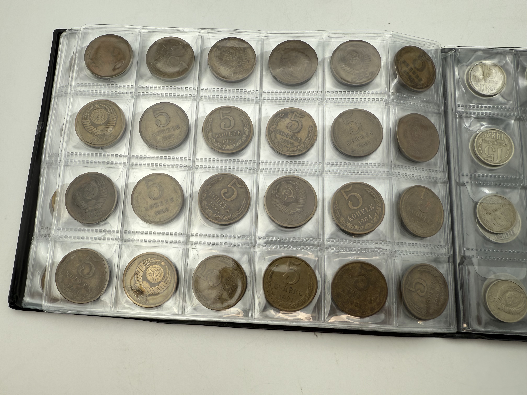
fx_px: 365
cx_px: 264
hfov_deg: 71.6
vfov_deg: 56.8
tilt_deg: -79.3
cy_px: 198
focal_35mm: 24
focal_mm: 2.22
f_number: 2.2
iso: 40
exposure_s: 1/265
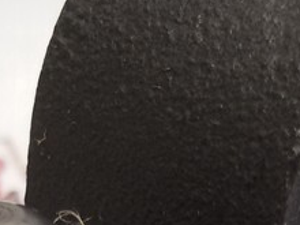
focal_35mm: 141
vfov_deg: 10.1
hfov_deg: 13.9
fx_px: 1222
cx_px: 237
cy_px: 352
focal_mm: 2.93
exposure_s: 1/33
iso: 40
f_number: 2.4
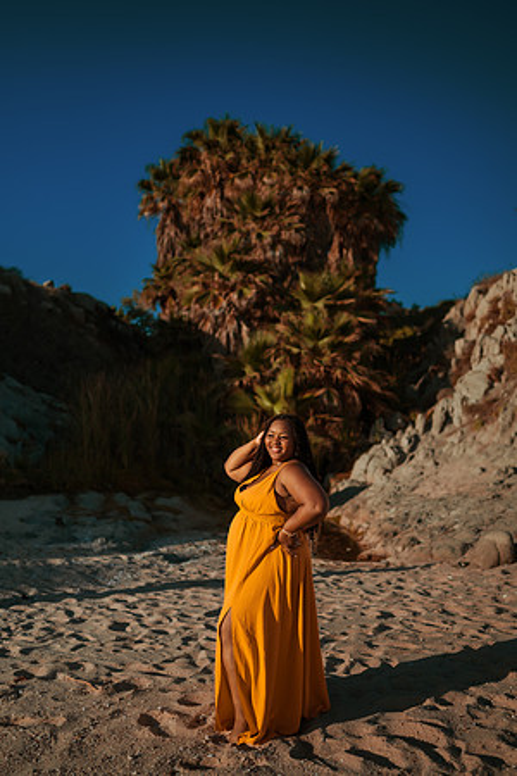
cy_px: 388
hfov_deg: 37.9
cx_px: 258
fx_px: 754
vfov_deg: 54.4
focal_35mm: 35
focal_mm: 35
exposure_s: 1/4000
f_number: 1.8
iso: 100
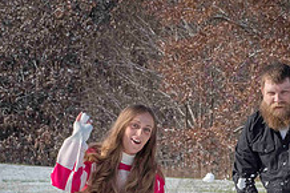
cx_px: 239
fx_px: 1714
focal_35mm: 213
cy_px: 246
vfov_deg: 6.4
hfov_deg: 9.6
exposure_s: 1/1000
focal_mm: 80
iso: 640
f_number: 14
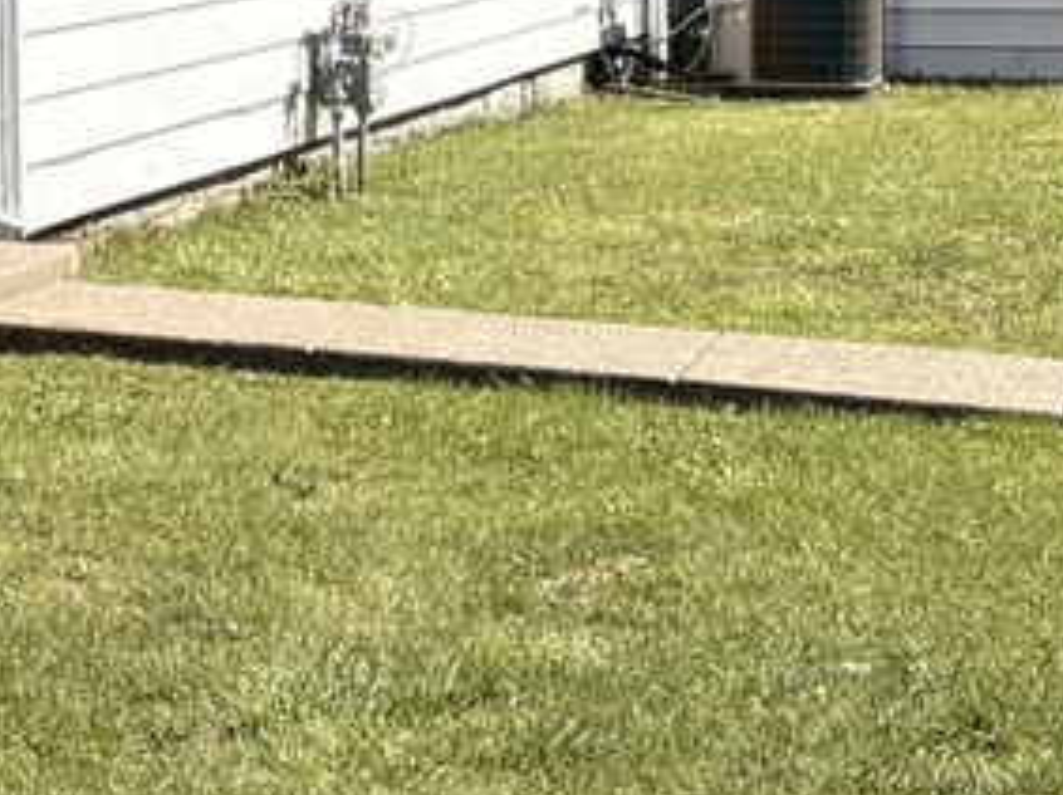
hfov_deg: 14.2
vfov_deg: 11.0
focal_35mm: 133
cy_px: -41
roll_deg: +1.8
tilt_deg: -1.7
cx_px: -335
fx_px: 4081
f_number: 1.6
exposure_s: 1/2985
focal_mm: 5.96
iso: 64
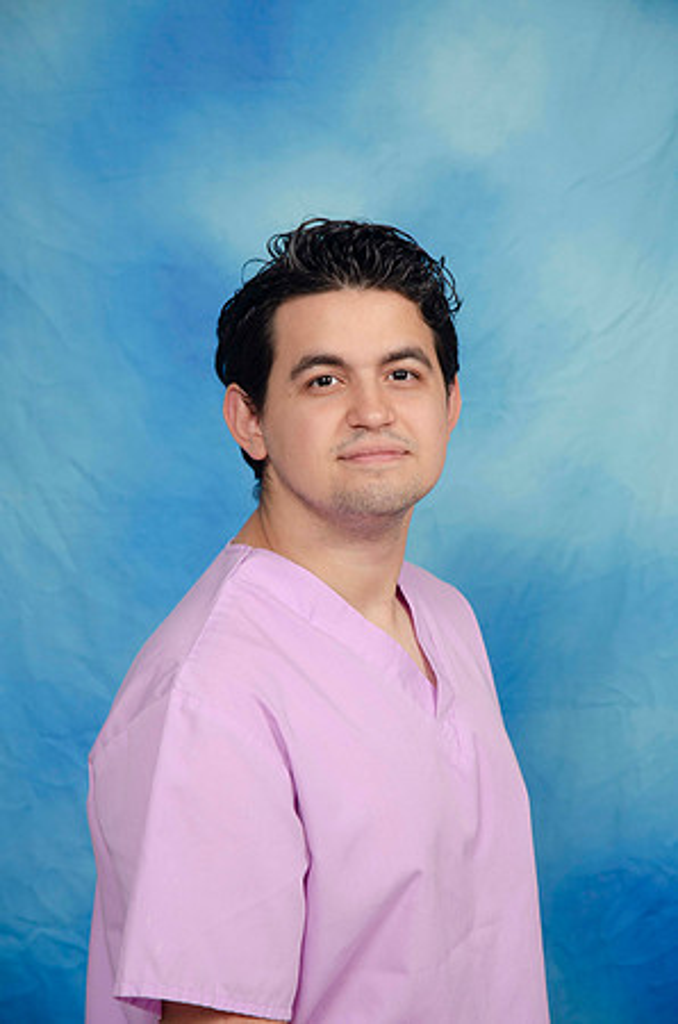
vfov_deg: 19.5
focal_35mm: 105
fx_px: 2980
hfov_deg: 13.0
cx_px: 339
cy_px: 512
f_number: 5.6
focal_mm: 70
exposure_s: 1/60
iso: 200
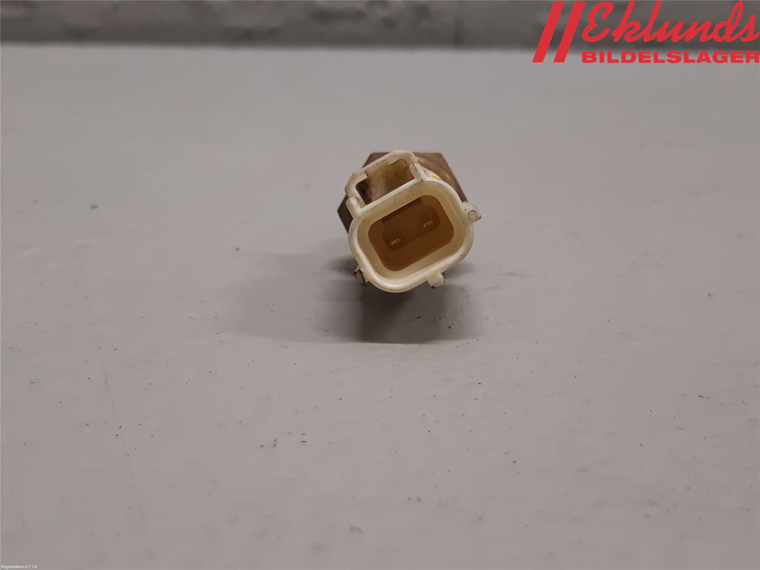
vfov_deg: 53.1
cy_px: 285
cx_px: 380
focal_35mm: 26
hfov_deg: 67.3
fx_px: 571
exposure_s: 1/50
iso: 100
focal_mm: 3.93
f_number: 1.7
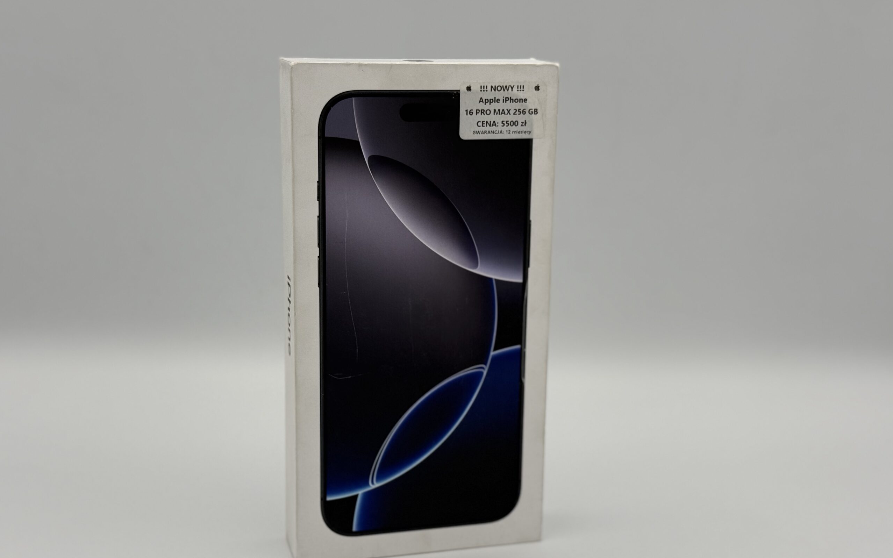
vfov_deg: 25.3
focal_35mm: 51
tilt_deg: -13.1
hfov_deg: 39.6
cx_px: 447
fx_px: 1241
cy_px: 306
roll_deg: -0.5
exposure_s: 1/951
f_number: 1.78
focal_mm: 6.76
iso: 64
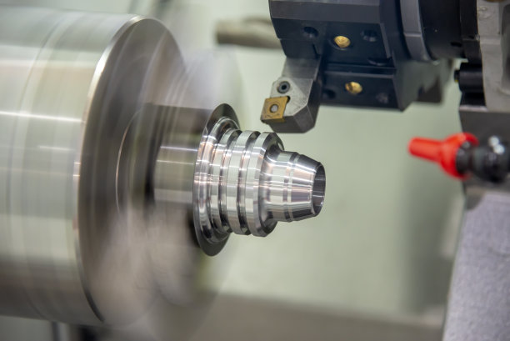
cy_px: 170
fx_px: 1701
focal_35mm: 120
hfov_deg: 17.1
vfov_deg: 11.4
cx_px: 255
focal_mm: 120
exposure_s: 1/60
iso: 2000
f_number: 4
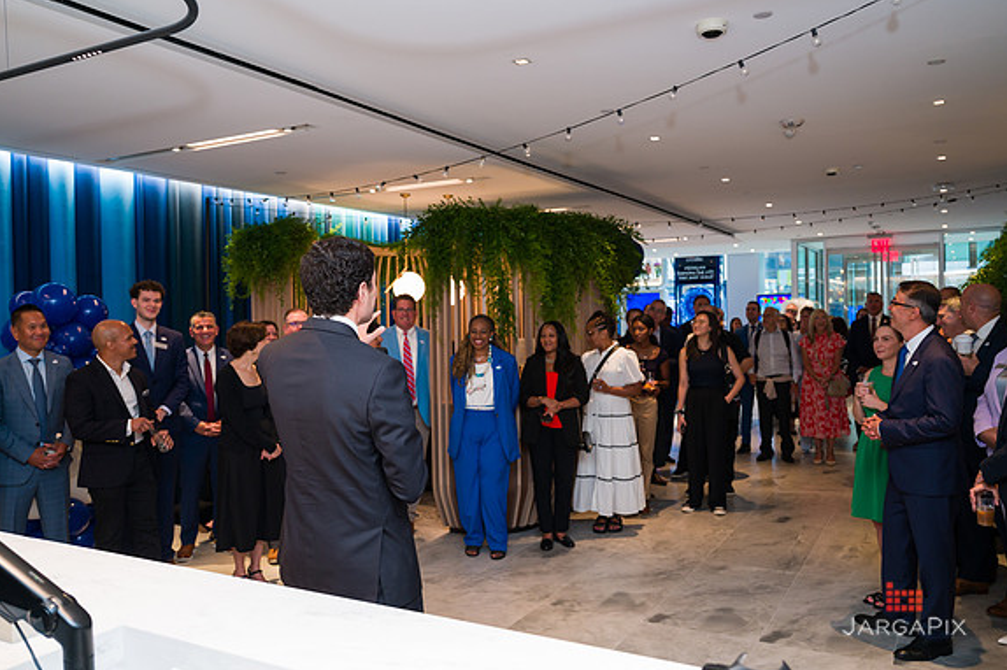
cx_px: 502
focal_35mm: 29
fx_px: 811
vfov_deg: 44.9
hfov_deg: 63.7
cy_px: 335
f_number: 3.5
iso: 640
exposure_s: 1/200
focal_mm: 28.5
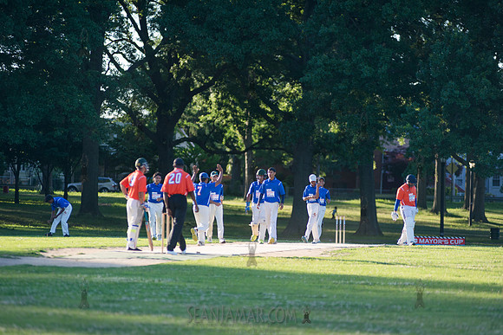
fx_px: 2795
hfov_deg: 10.3
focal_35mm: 200
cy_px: 168
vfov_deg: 6.9
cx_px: 252
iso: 400
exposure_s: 1/2000
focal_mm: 200
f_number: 2.8
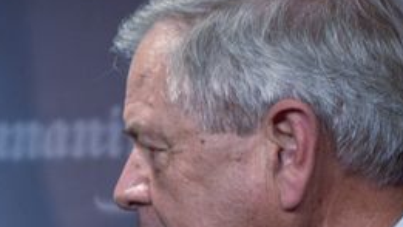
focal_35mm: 288
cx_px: -1007
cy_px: 515
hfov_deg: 6.5
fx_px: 3078
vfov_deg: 4.2
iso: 640
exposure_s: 1/320
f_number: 2.8
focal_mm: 35
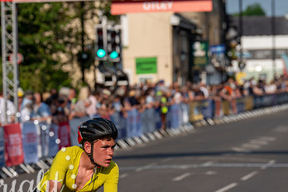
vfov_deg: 4.3
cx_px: 127
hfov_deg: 6.5
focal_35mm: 318
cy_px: 145
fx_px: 2544
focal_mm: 191
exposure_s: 1/1000
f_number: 6.3
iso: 160
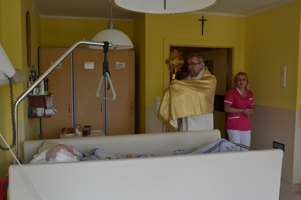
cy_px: 100
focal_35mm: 33
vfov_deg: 40.0
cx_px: 150
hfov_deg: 57.2
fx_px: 276
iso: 3200
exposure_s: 1/160
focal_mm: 22
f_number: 6.3
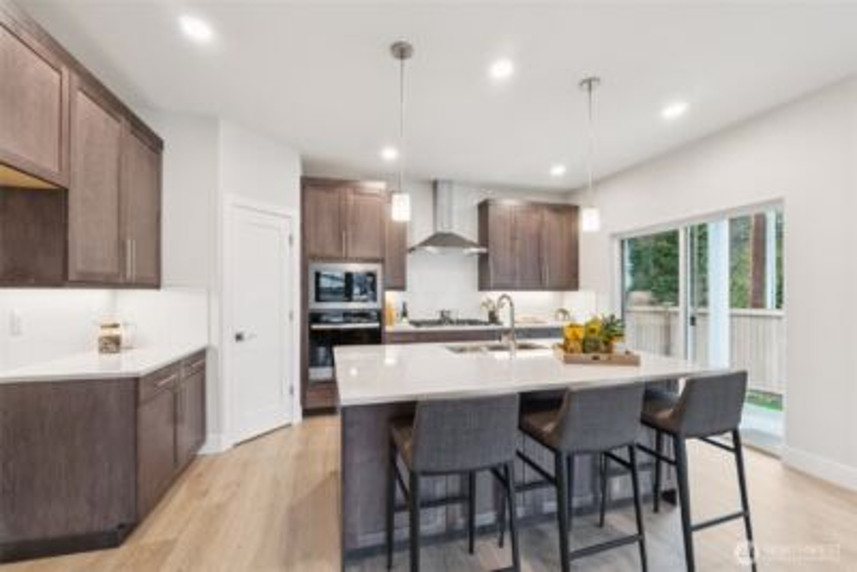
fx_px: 357
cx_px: 428
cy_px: 286
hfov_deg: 100.4
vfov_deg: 77.4
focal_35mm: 15
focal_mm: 10
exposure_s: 1/5
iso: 250
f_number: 9
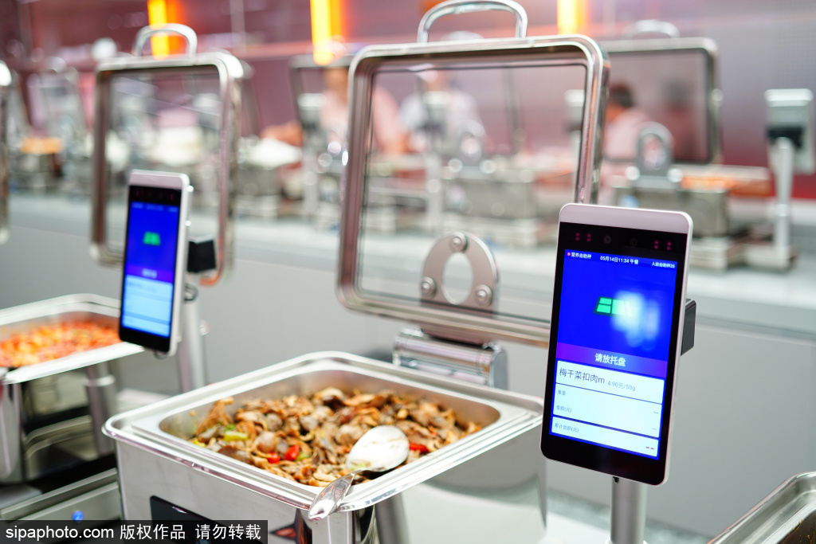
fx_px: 907
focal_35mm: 40
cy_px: 272
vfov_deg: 33.4
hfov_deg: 48.5
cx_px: 408
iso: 250
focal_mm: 40
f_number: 2
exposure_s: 1/100
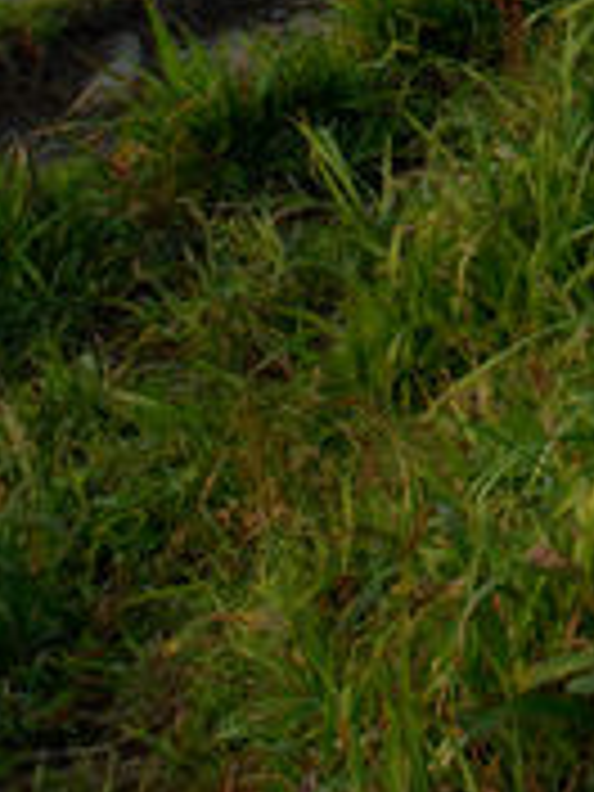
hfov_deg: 8.9
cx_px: 806
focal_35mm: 164
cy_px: -783
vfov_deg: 11.0
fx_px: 3757
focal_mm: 25
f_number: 8
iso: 160
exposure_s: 1/80
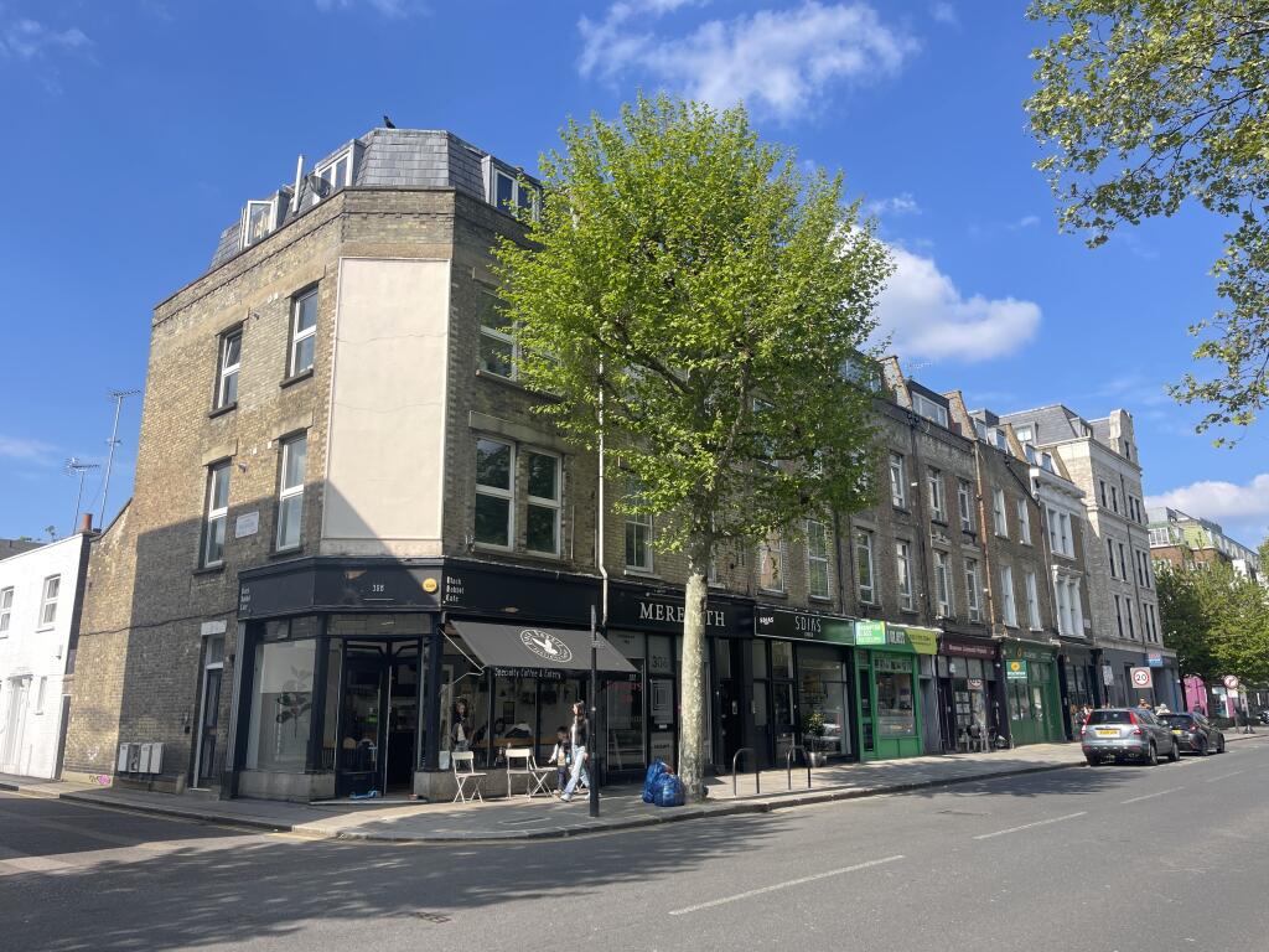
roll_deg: -0.3
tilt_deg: +12.7
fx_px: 916
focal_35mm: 25
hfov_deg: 69.4
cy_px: 476
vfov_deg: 54.9
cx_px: 634
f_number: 1.6
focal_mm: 5.1
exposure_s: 1/908
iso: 32
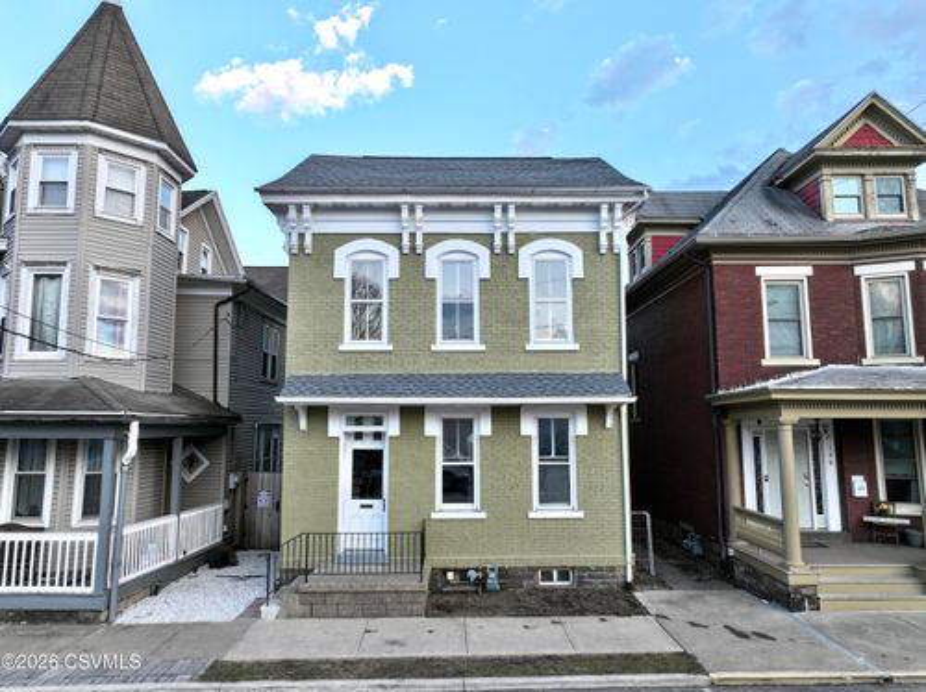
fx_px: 641
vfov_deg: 56.7
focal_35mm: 24
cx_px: 463
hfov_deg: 71.6
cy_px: 346
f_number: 2.8
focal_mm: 12.29
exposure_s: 1/240
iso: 220
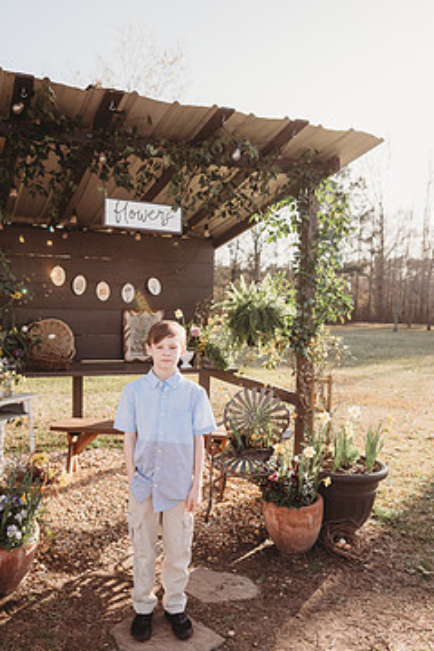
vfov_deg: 61.9
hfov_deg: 43.4
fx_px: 542
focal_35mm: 30
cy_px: 347
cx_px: 172
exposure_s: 1/800
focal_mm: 24
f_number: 2.5
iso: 100
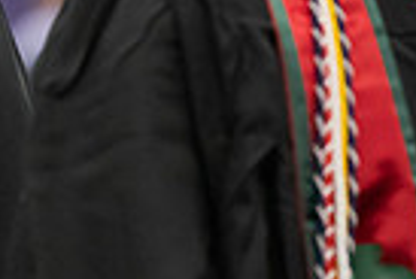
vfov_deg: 1.9
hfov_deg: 2.8
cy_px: -2
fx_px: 8558
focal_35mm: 739
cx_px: -197
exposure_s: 1/200
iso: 3200
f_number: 3.2
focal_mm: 175
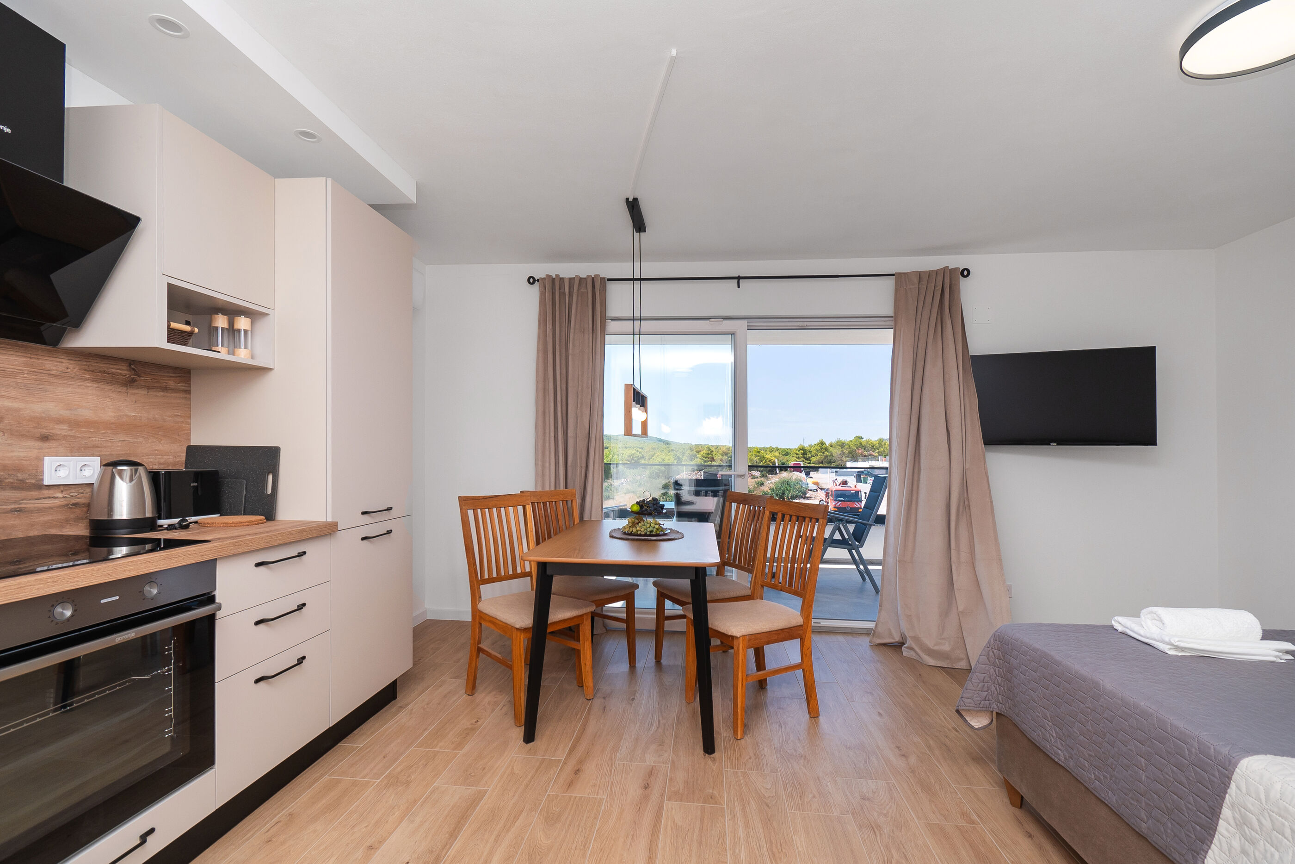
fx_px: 540
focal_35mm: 15
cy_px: 432
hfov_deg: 100.4
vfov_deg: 77.3
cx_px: 648
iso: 100
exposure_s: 1/200
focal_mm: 10
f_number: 8
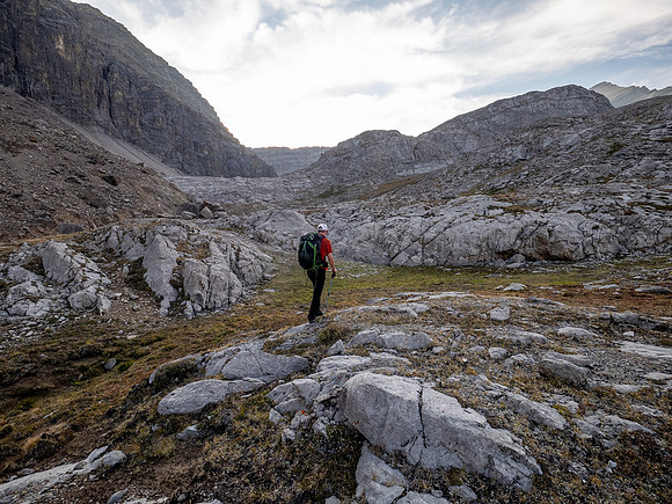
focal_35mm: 18
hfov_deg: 87.8
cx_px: 336
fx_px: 349
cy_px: 252
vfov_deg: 71.6
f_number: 8
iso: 320
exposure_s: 1/60
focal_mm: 9
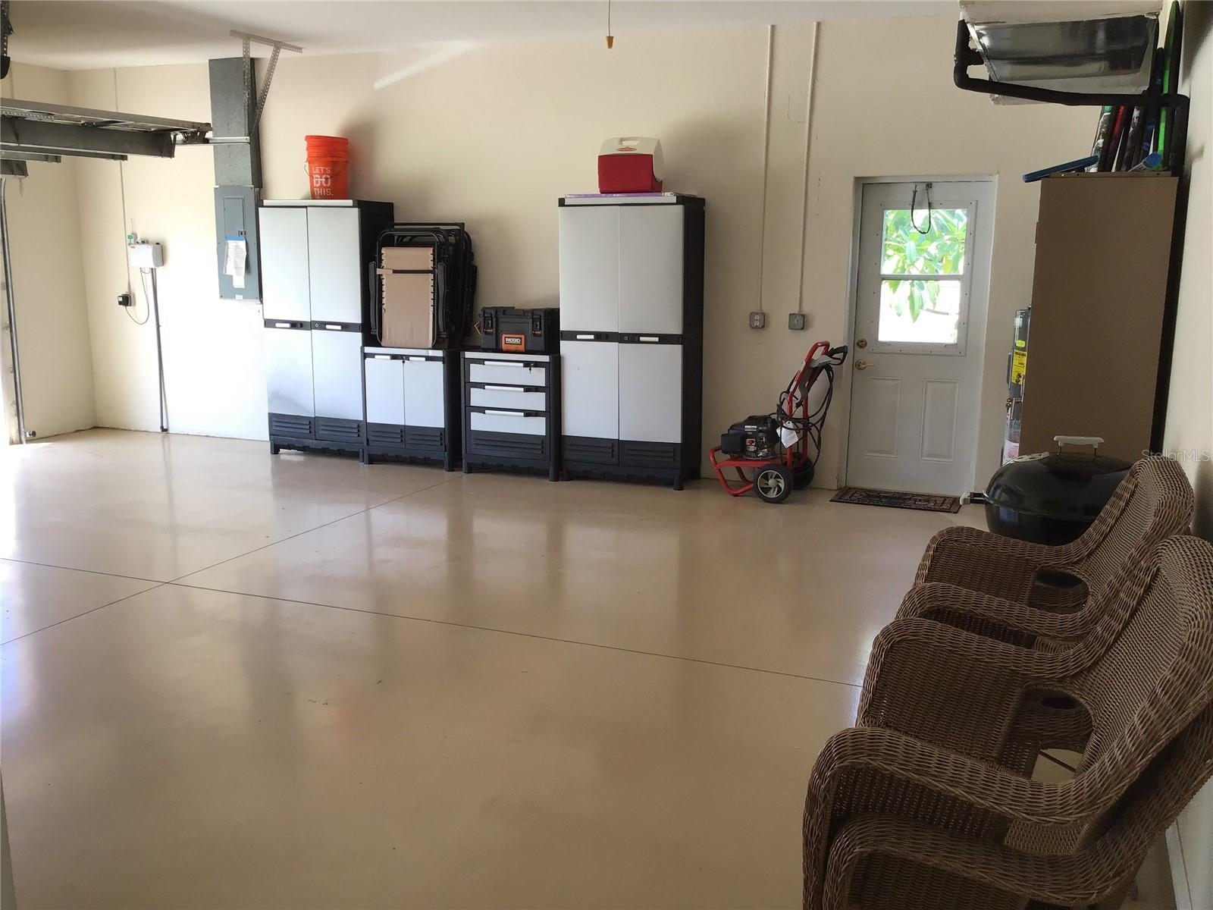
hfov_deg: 58.4
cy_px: 455
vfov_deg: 45.4
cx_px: 606
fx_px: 1086
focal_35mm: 31
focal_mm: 3.3
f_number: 2.4
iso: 32
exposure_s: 1/120
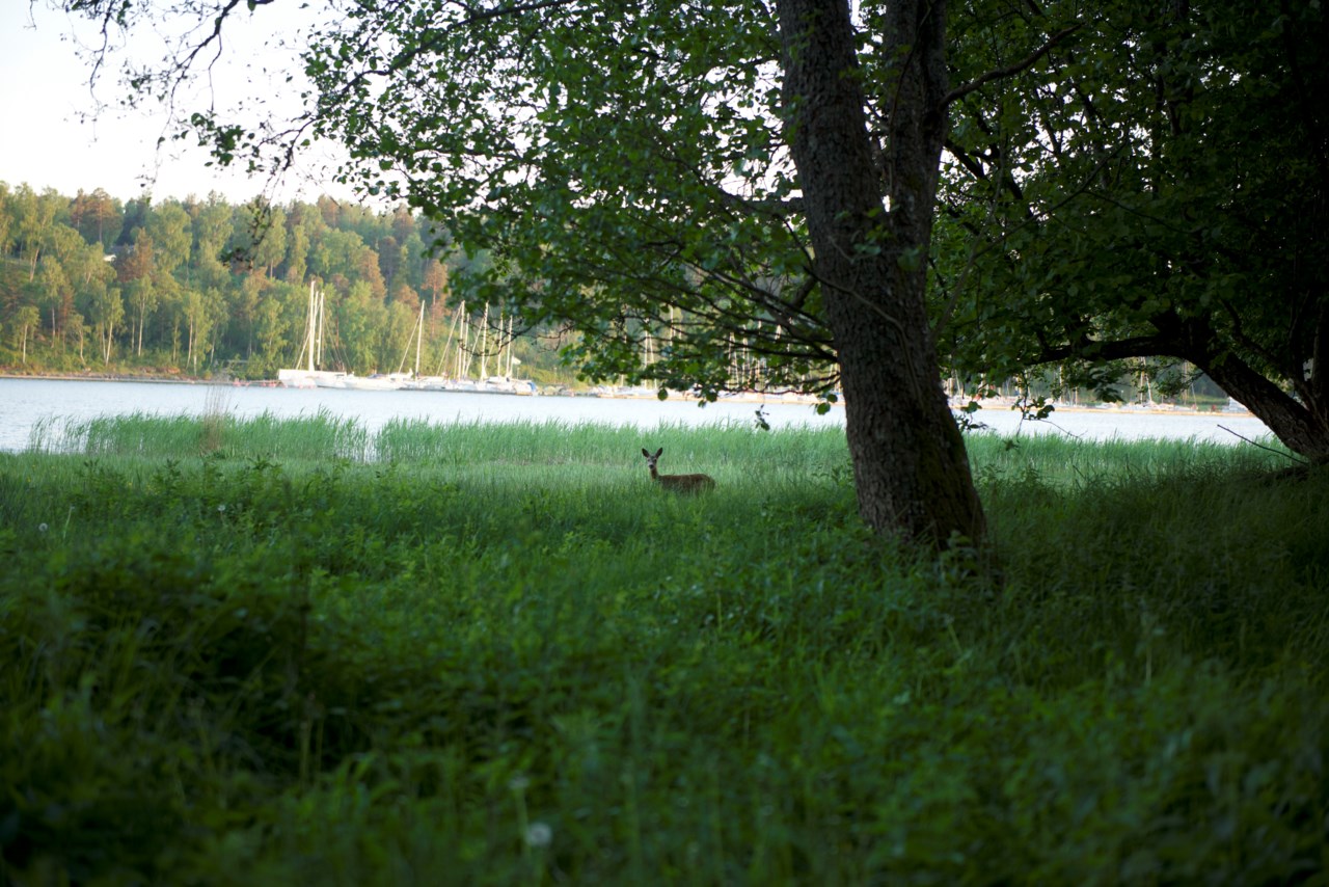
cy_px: 444
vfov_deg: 19.5
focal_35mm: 70
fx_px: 2585
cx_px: 664
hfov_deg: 28.8
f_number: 2.8
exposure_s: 1/200
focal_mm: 70
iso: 400
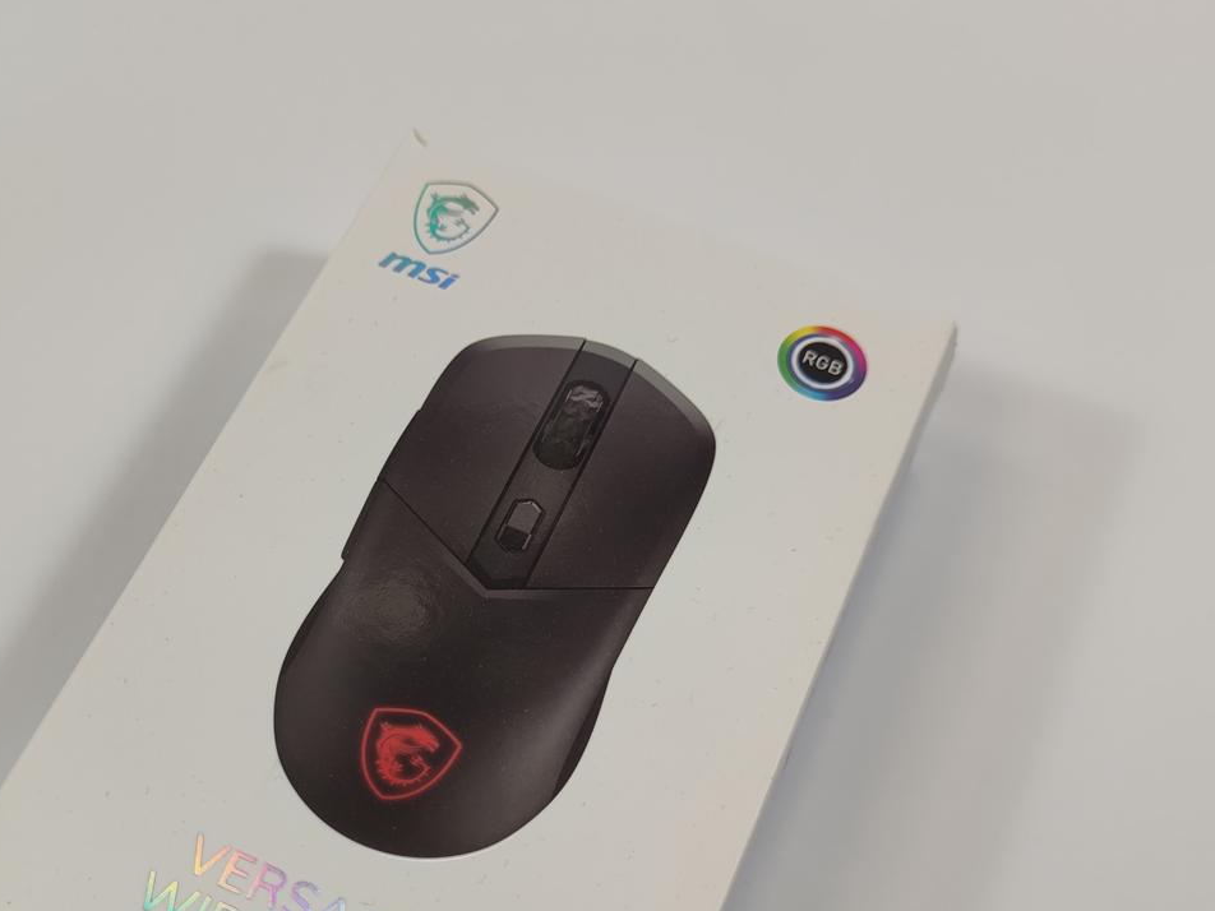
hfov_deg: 44.6
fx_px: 1474
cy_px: 647
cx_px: 512
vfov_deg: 33.9
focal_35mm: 42
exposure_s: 1/100
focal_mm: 6.78
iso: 66
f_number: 1.85
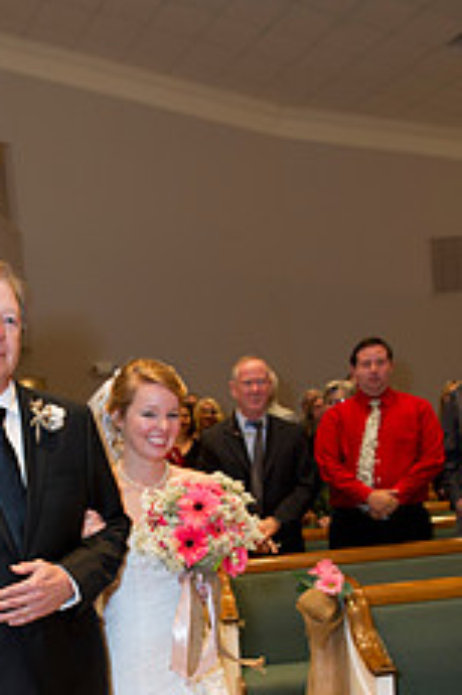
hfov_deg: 28.2
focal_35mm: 47
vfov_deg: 39.9
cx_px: 116
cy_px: 577
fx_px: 906
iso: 1250
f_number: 4
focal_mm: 24
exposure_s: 1/80
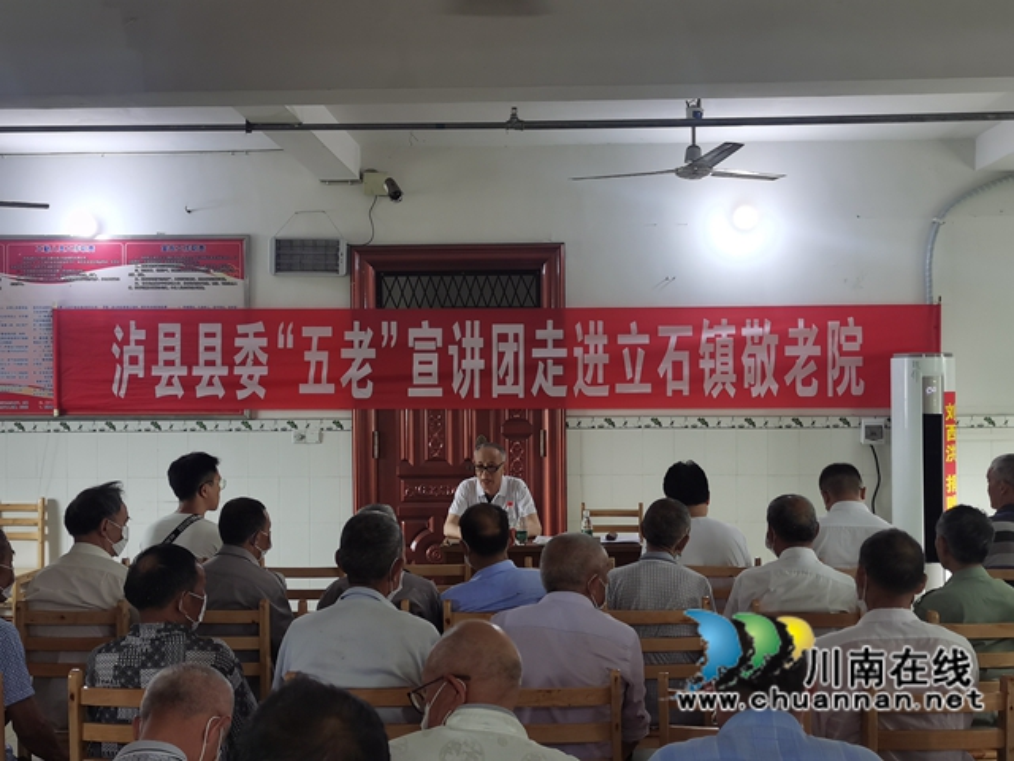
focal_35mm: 42
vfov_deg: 34.3
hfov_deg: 44.8
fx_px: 1230
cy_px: 380
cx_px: 507
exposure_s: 1/50
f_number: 1.8
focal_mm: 5.58
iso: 100
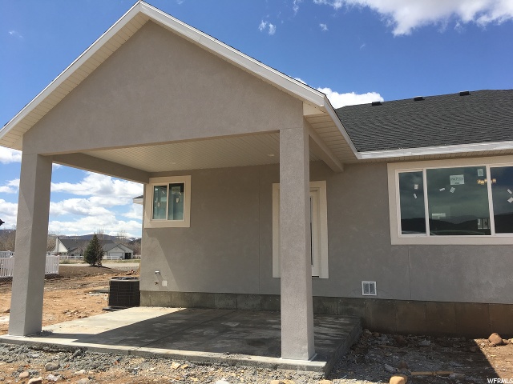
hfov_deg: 61.7
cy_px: 192
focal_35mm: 29
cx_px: 256
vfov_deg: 48.2
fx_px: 430
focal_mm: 4.15
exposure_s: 1/2137
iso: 25
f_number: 2.2
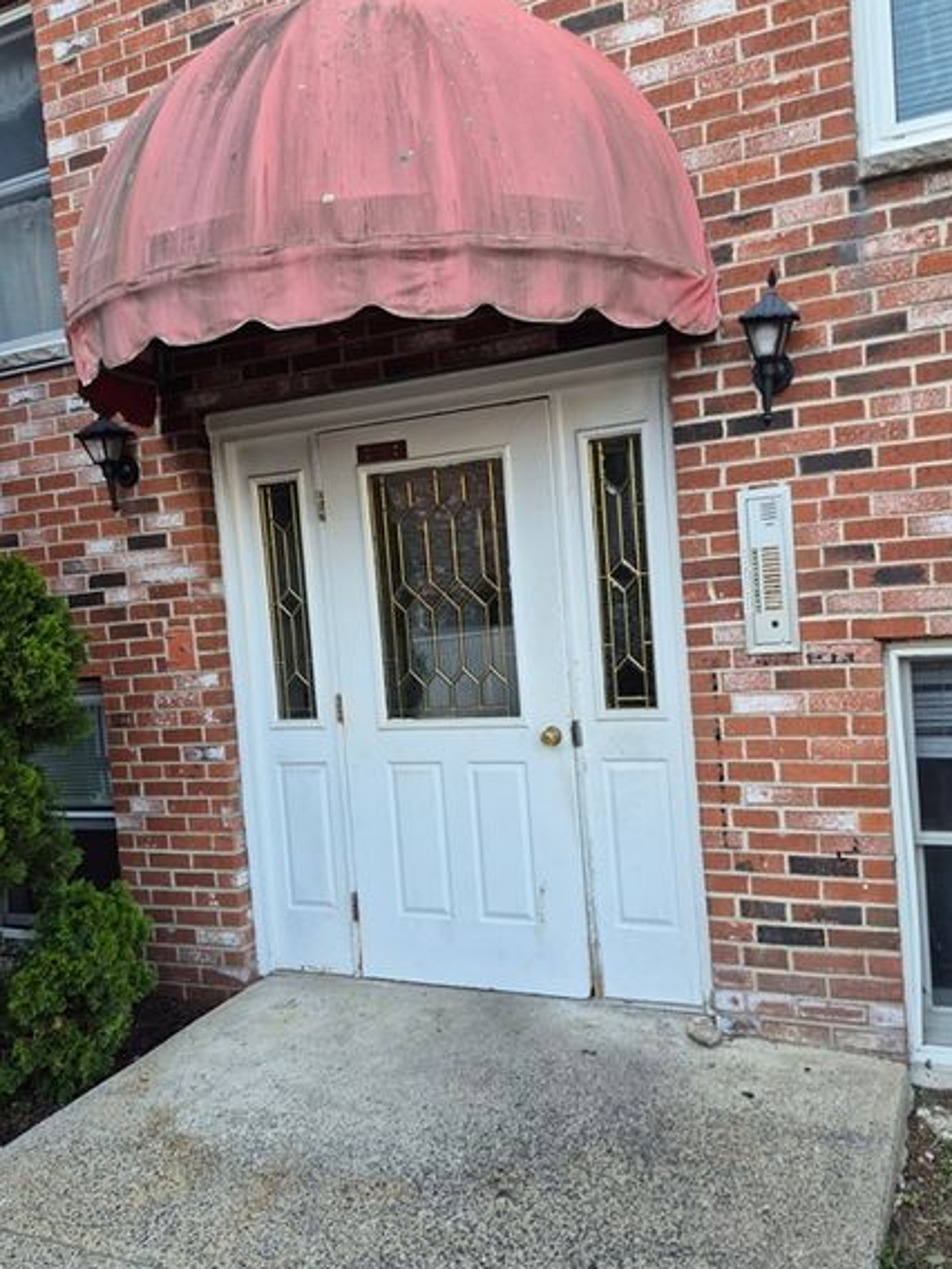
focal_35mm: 27
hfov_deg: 51.3
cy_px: 669
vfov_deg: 65.3
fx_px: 990
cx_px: 521
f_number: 1.8
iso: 40
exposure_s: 1/180
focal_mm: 5.4
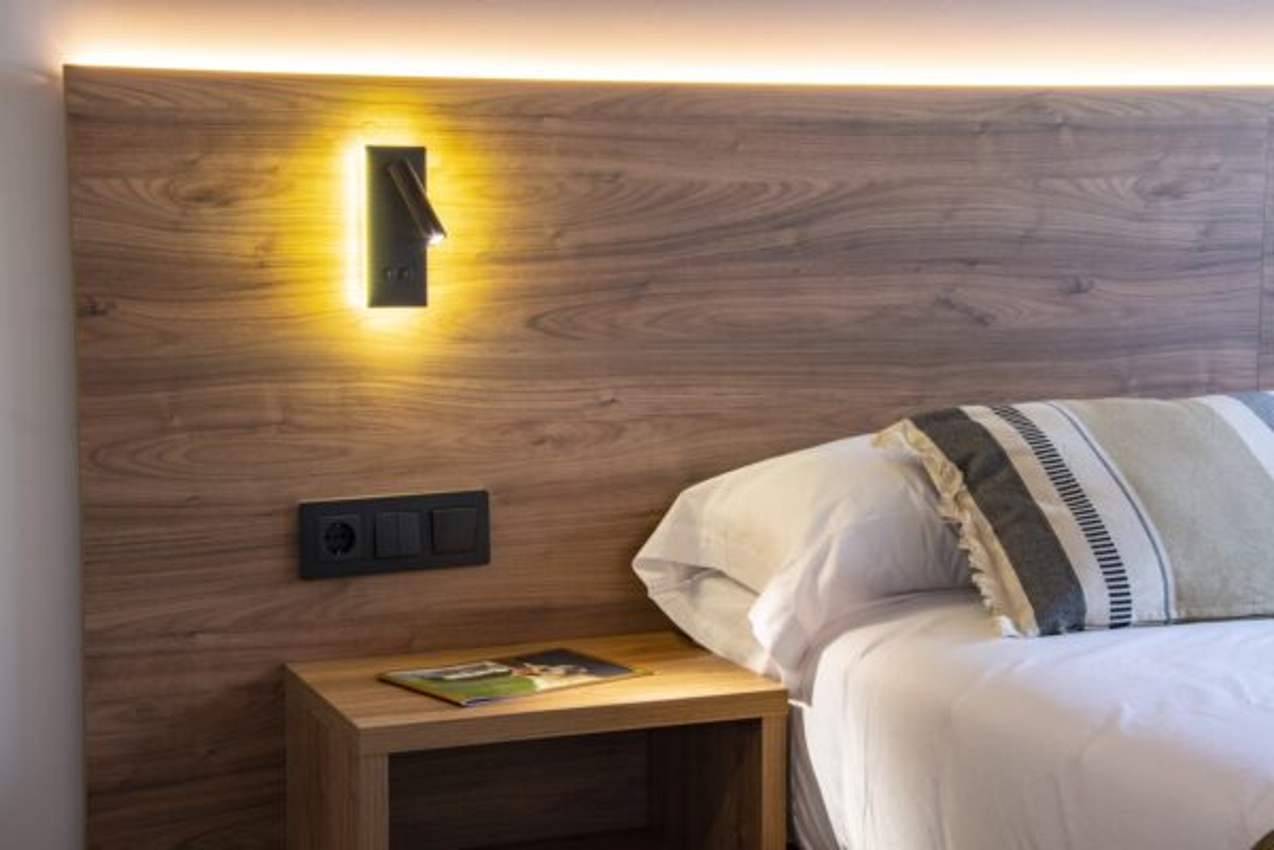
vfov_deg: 21.6
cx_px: 637
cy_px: 425
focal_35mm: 63
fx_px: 2229
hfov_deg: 31.9
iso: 320
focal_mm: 42
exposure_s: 1/8
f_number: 14
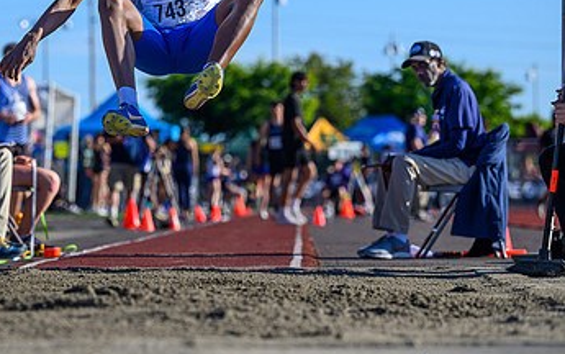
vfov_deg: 6.1
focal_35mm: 214
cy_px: 70
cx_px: 169
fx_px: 3297
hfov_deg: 9.8
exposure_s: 1/1250
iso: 80
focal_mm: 125
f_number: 3.5
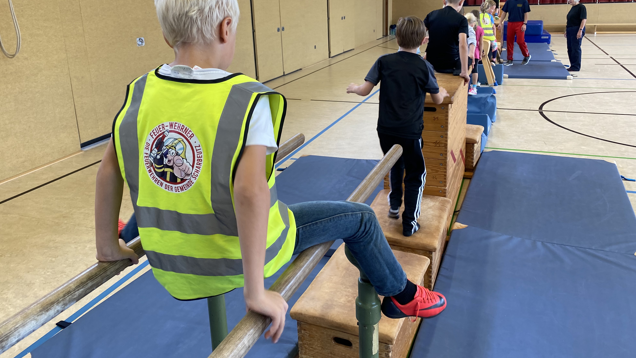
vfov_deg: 39.6
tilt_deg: -13.3
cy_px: 116
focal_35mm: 29
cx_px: 324
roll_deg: +2.5
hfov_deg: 66.1
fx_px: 489
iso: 80
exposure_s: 1/100
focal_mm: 4.25
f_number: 1.8
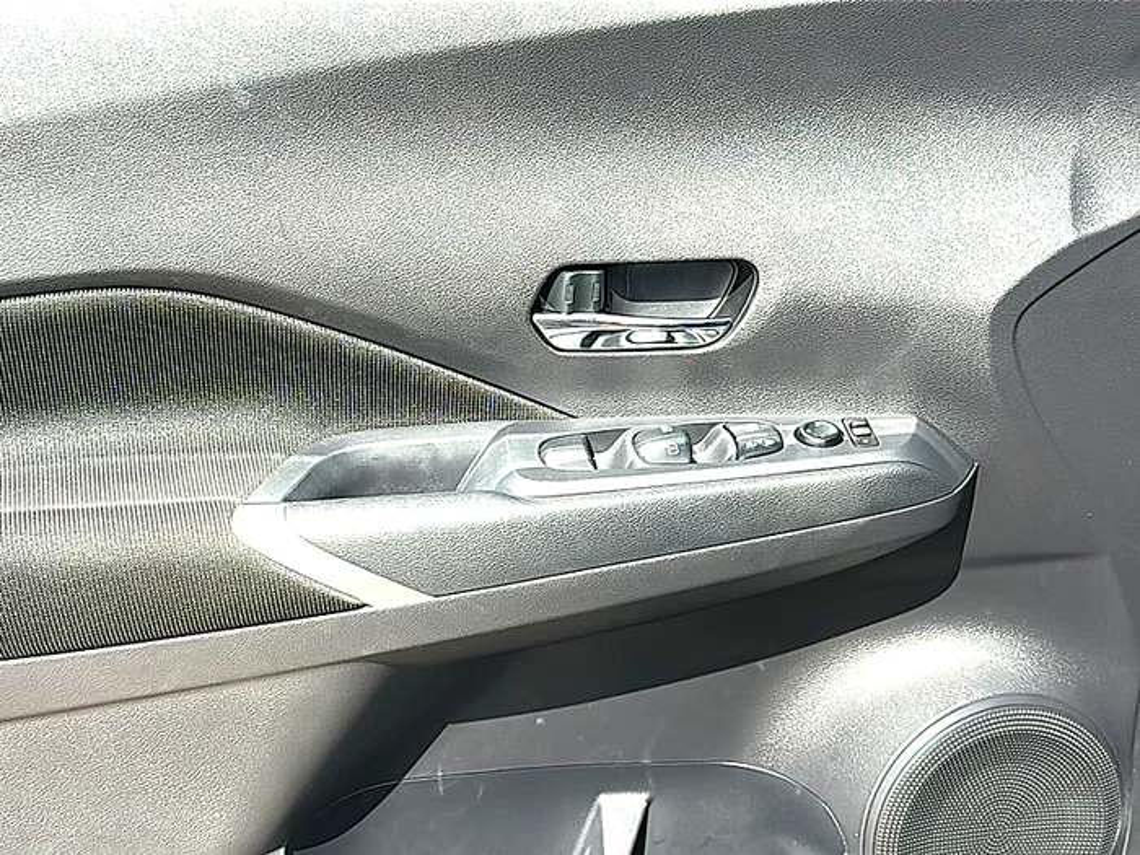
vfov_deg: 32.9
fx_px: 1449
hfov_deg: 42.9
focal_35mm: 44
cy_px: 428
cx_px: 570
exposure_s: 1/1042
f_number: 1.78
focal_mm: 6.86
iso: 80
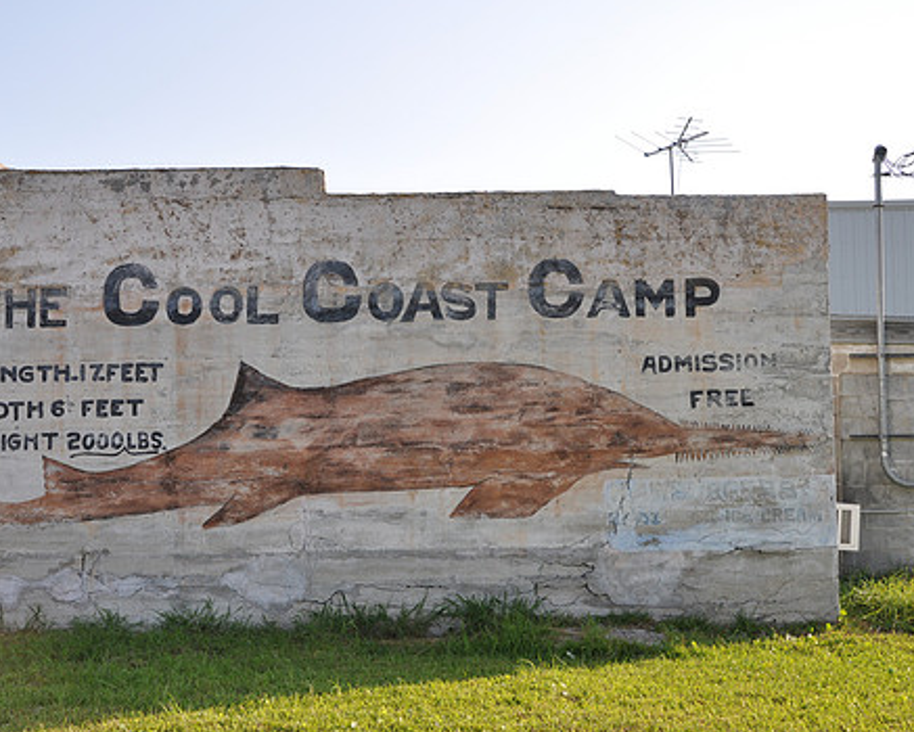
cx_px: 435
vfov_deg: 32.3
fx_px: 1262
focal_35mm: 47
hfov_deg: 39.8
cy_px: 392
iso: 200
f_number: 7.1
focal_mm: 25
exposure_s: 1/200
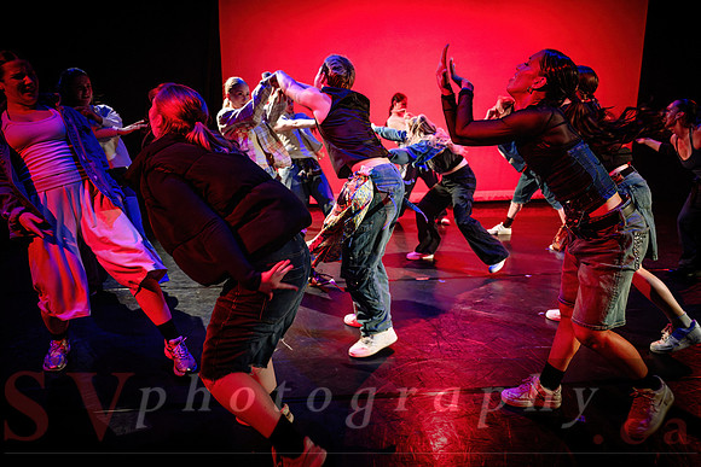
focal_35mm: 24
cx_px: 350
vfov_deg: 53.2
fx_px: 467
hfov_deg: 73.7
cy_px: 234
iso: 3200
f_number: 2.8
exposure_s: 1/300
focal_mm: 24
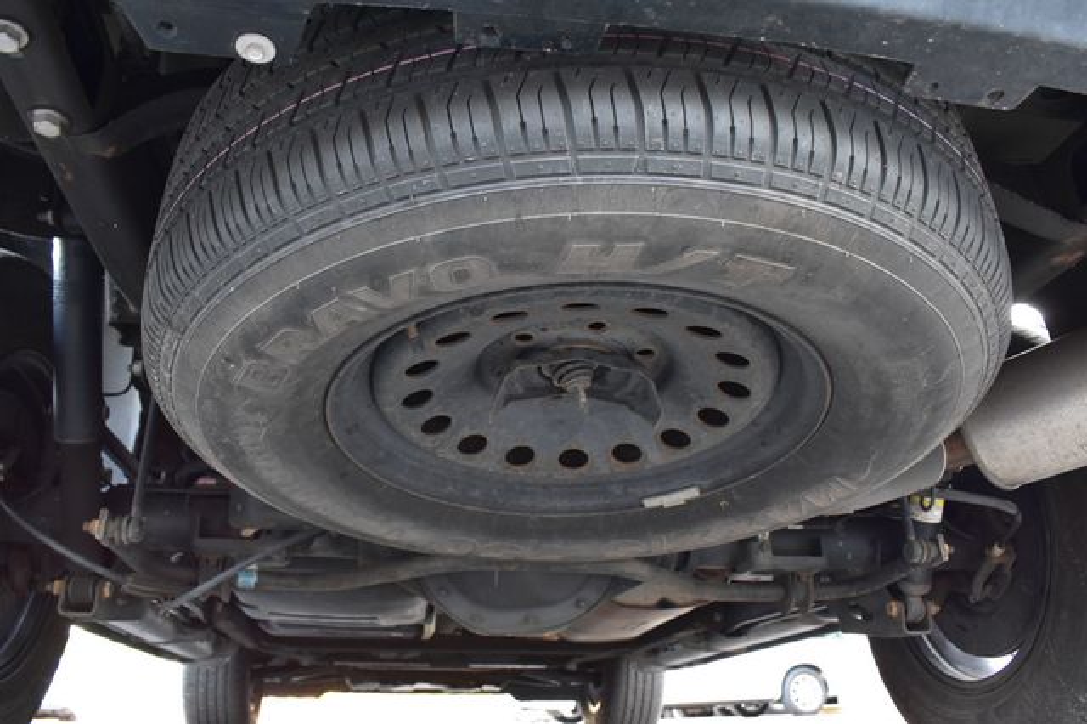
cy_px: 362
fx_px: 905
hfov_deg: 62.0
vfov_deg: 43.6
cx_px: 544
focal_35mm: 30
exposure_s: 1/15
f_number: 6.3
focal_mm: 20
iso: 1400
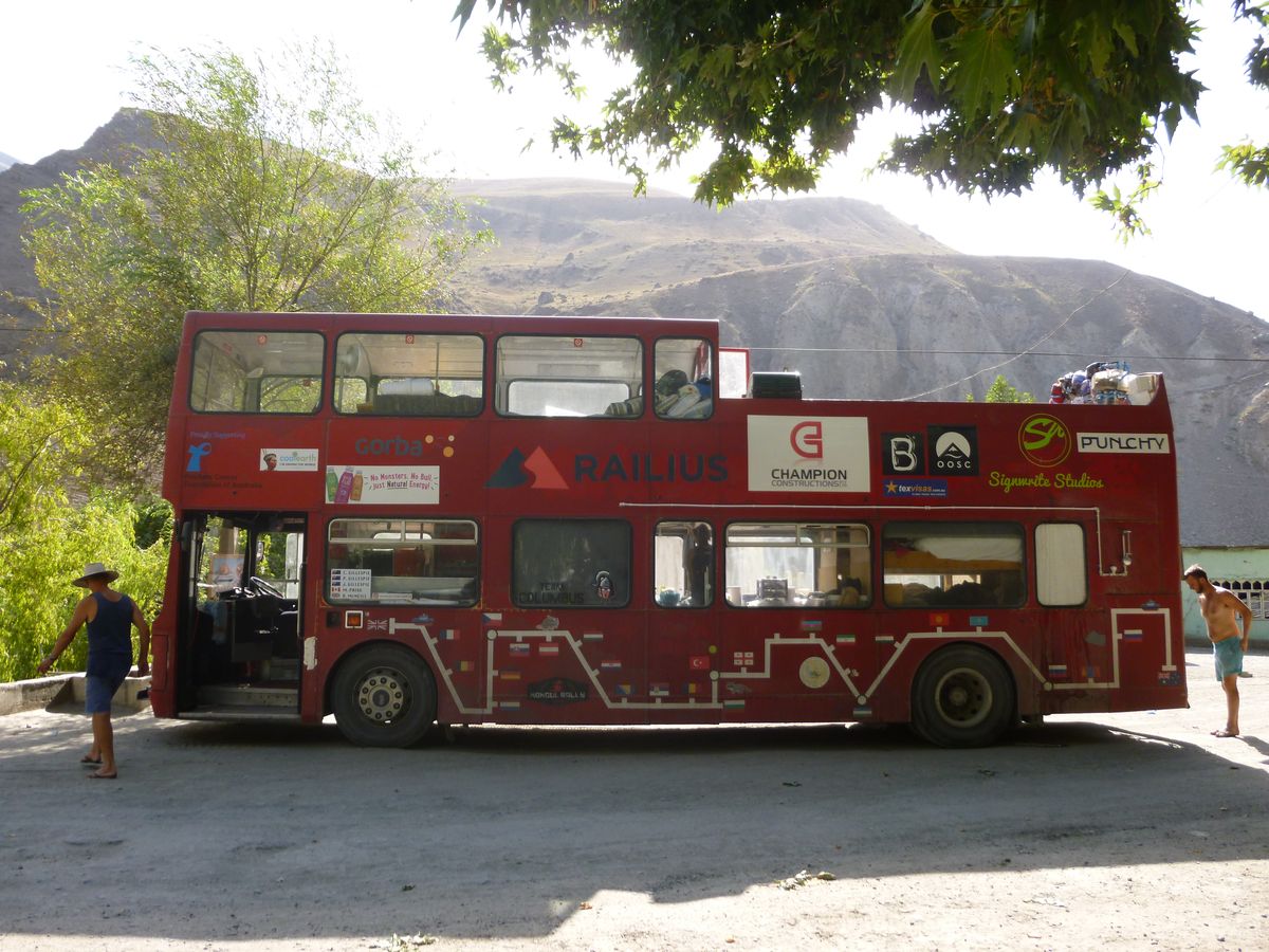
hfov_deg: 61.7
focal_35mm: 29
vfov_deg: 48.2
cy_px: 476
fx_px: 1063
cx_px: 634
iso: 100
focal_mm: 5.2
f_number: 3.3
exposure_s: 1/250
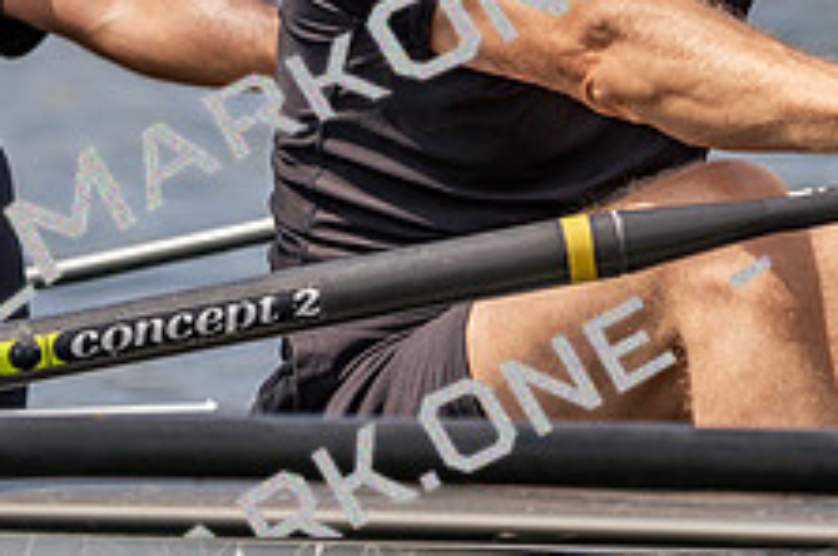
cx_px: 530
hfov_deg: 3.2
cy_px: -107
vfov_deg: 2.1
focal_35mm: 646
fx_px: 15016
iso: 250
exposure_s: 1/1600
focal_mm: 248
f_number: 5.6
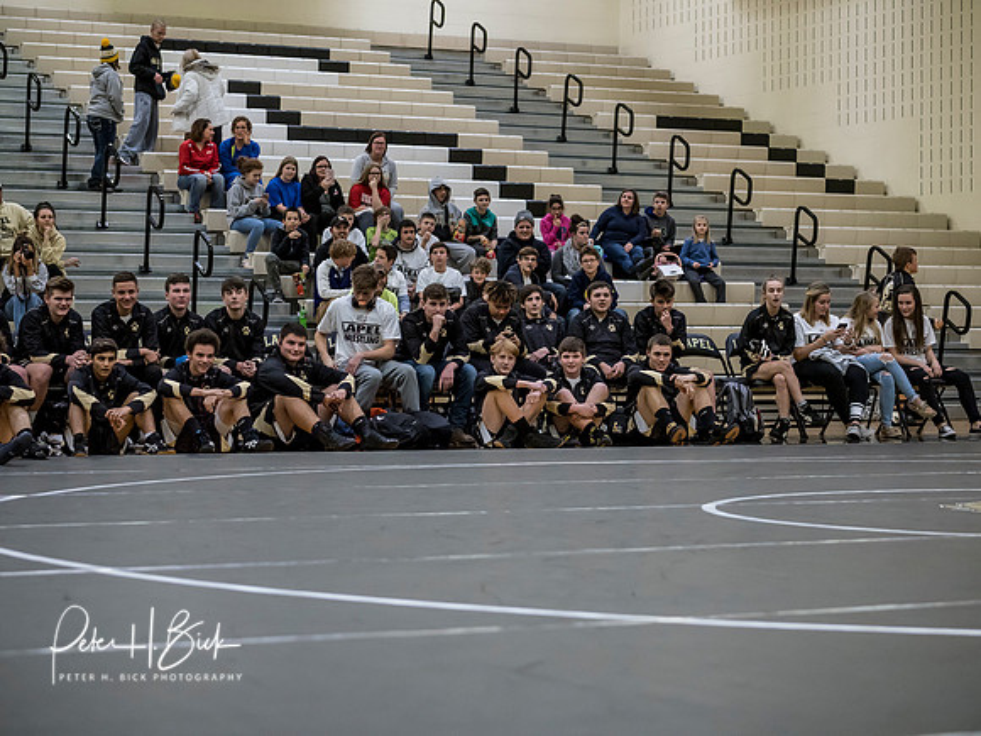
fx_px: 2551
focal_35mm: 90
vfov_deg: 16.4
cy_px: 368
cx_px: 490
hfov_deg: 21.8
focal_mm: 45
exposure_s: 1/1000
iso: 2500
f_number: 2
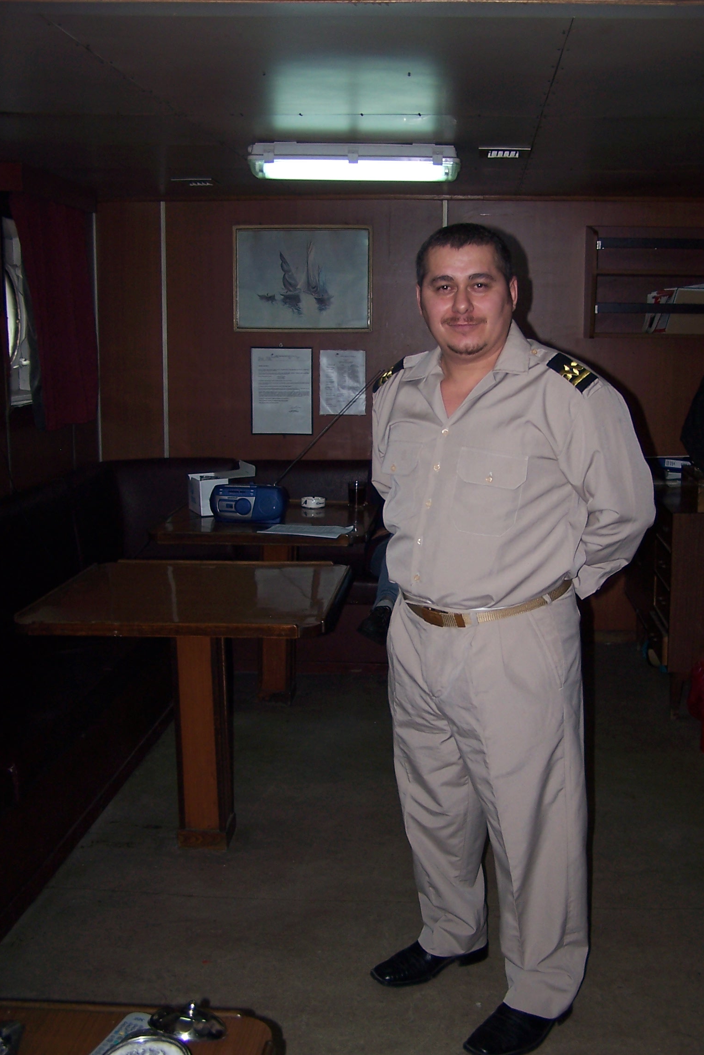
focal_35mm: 40
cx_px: 396
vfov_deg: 48.5
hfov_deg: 33.4
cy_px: 525
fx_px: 1173
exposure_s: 1/60
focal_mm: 6.3
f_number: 2.8
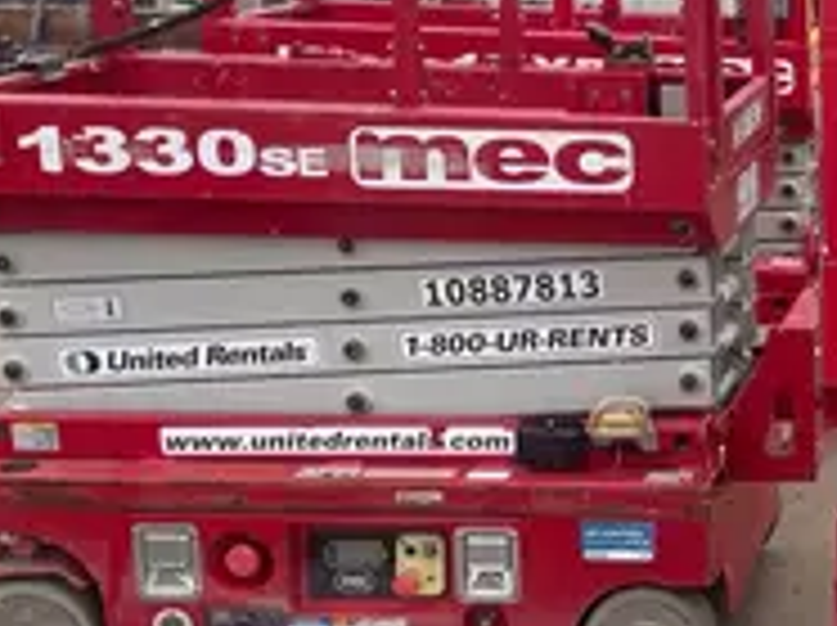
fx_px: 1859
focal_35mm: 77
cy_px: 299
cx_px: 1197
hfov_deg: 21.8
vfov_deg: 19.1
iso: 32
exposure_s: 1/673
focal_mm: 4.2
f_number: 1.6
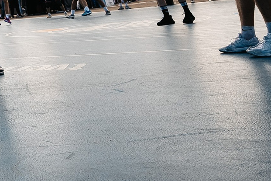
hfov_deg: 23.0
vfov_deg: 17.9
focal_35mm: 66
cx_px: -163
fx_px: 497
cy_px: -110
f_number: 3.5
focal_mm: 16
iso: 250
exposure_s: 1/1600
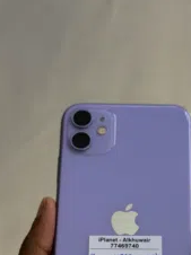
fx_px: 627
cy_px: 221
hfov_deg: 17.3
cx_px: 122
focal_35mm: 85
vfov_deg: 22.6
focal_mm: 6.76
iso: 100
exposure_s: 1/97
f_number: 1.78
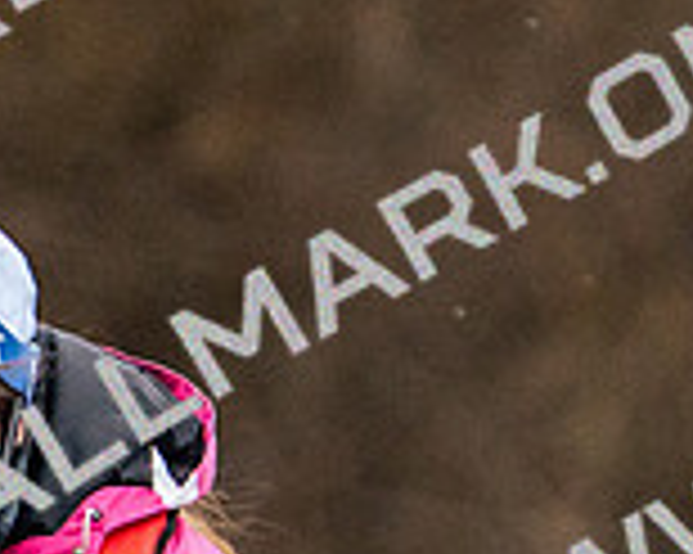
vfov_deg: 0.5
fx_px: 65406
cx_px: 72
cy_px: 786
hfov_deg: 0.6
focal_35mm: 3191
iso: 3200
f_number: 6.3
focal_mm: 600
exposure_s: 1/2000
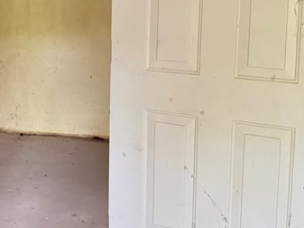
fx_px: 640
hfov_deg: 25.3
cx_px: -5
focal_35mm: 73
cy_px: 58
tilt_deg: -9.3
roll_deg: +0.6
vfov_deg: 20.0
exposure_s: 1/60
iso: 640
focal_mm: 6.76
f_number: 1.78
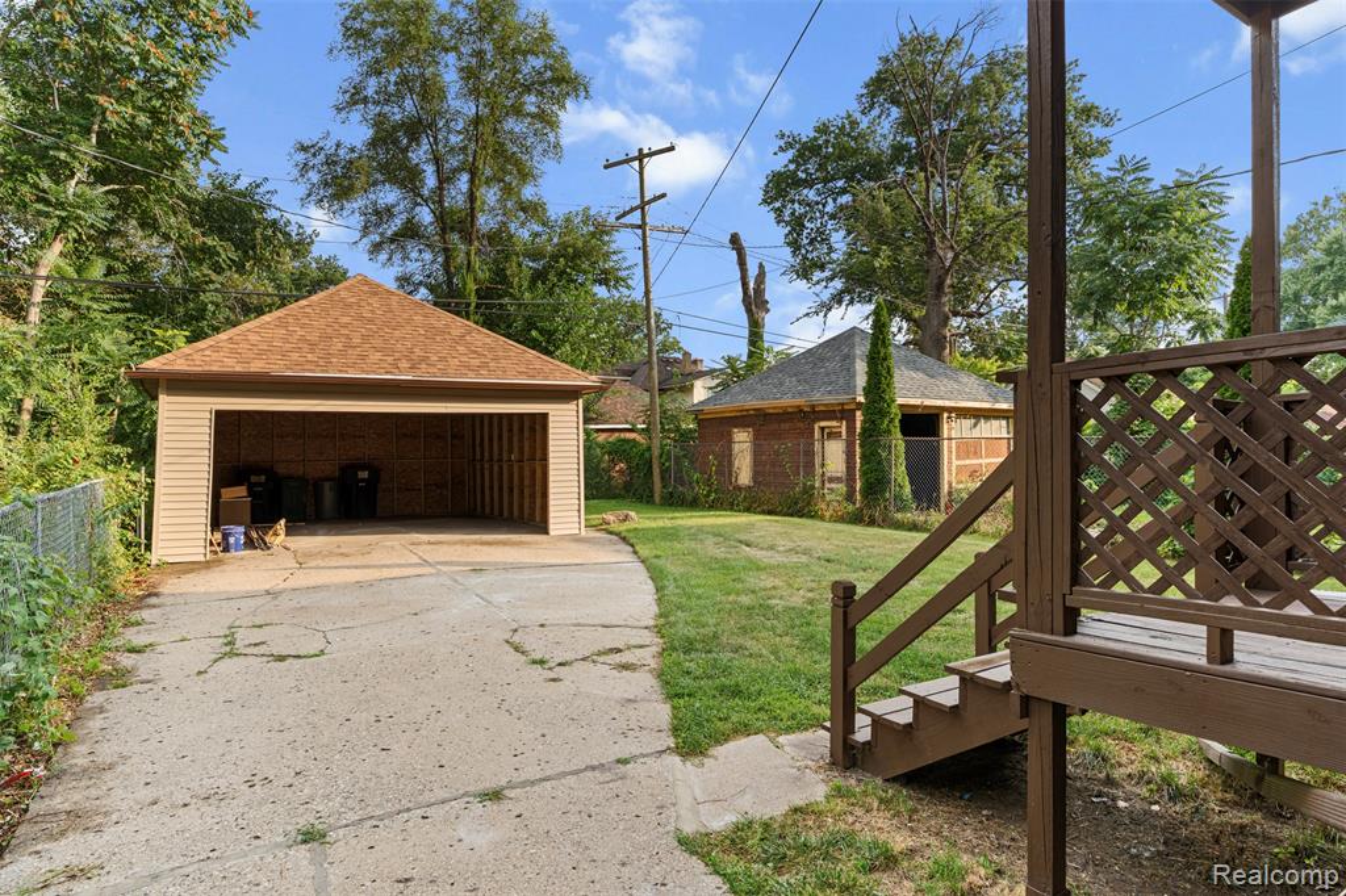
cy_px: 448
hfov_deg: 84.0
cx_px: 673
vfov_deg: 61.9
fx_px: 747
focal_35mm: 20
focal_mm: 20
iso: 100
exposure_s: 1/20
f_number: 8
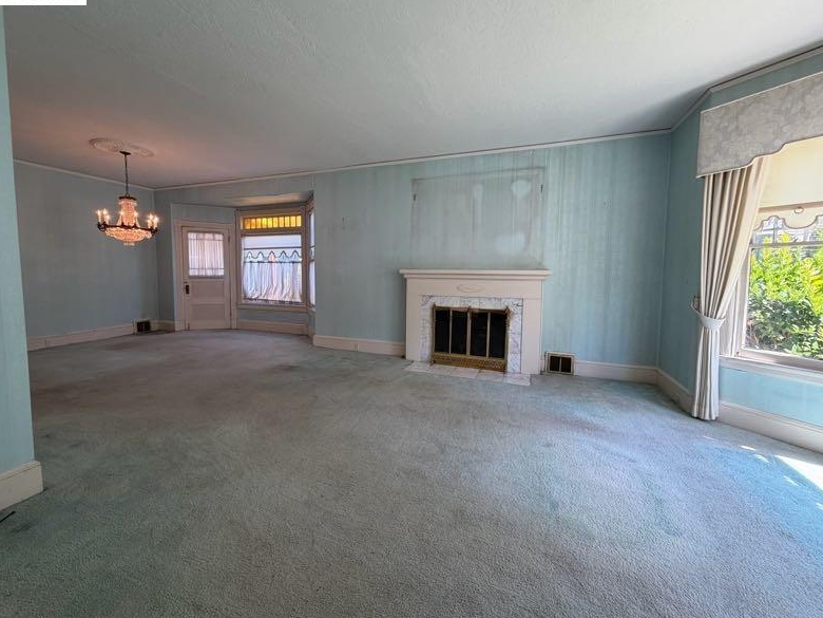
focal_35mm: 15
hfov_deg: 98.0
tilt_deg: -3.5
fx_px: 357
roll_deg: +0.6
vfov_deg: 81.7
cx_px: 386
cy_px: 294
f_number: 2.2
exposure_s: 1/120
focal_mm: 2.22
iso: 125
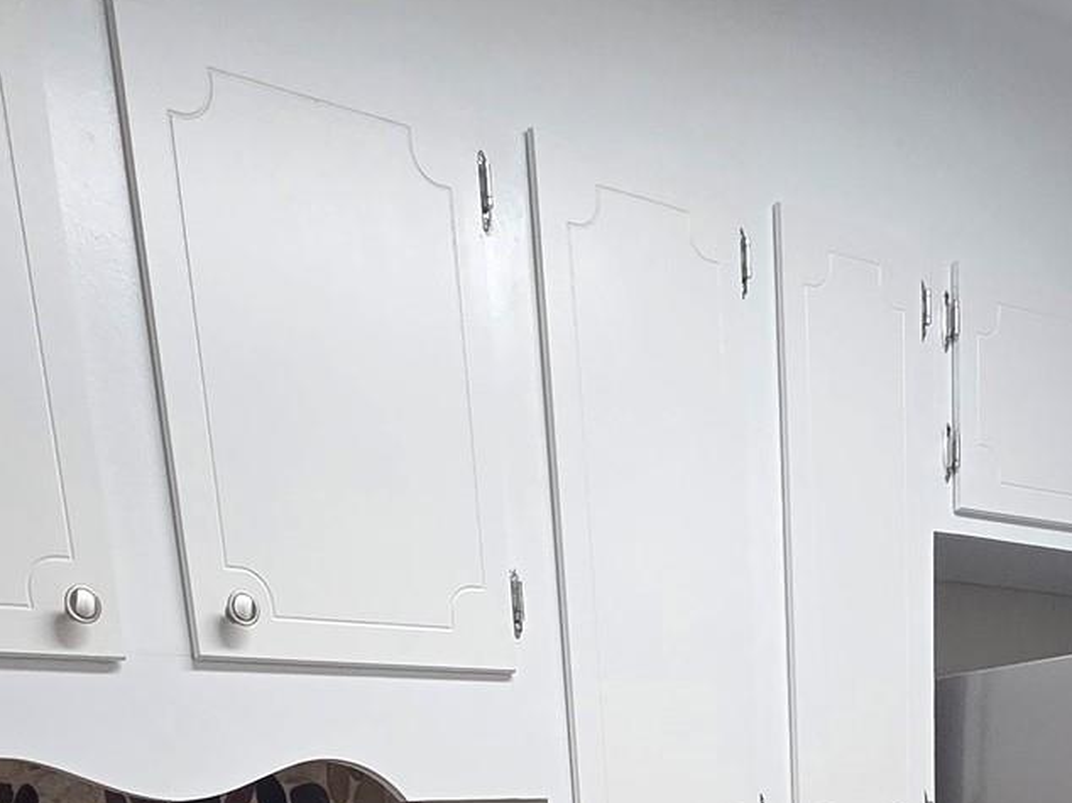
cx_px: 676
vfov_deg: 24.7
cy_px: 1259
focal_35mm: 42
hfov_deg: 44.4
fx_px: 1300
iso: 320
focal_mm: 2.2
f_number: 2.2
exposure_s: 1/120
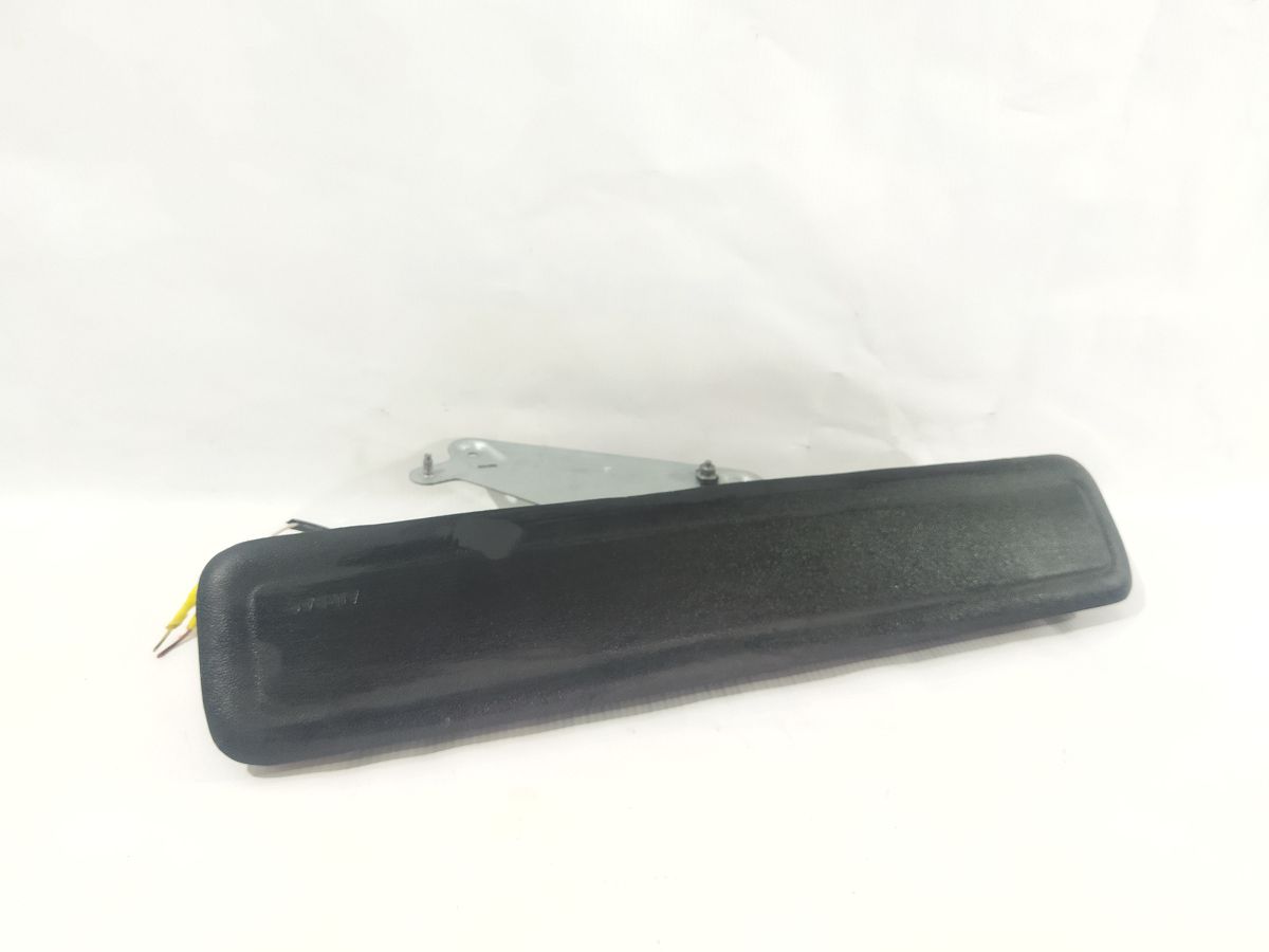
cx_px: 634
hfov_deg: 65.3
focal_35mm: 27
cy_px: 476
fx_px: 990
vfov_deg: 51.4
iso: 372
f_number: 1.79
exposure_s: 1/50
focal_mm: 4.71
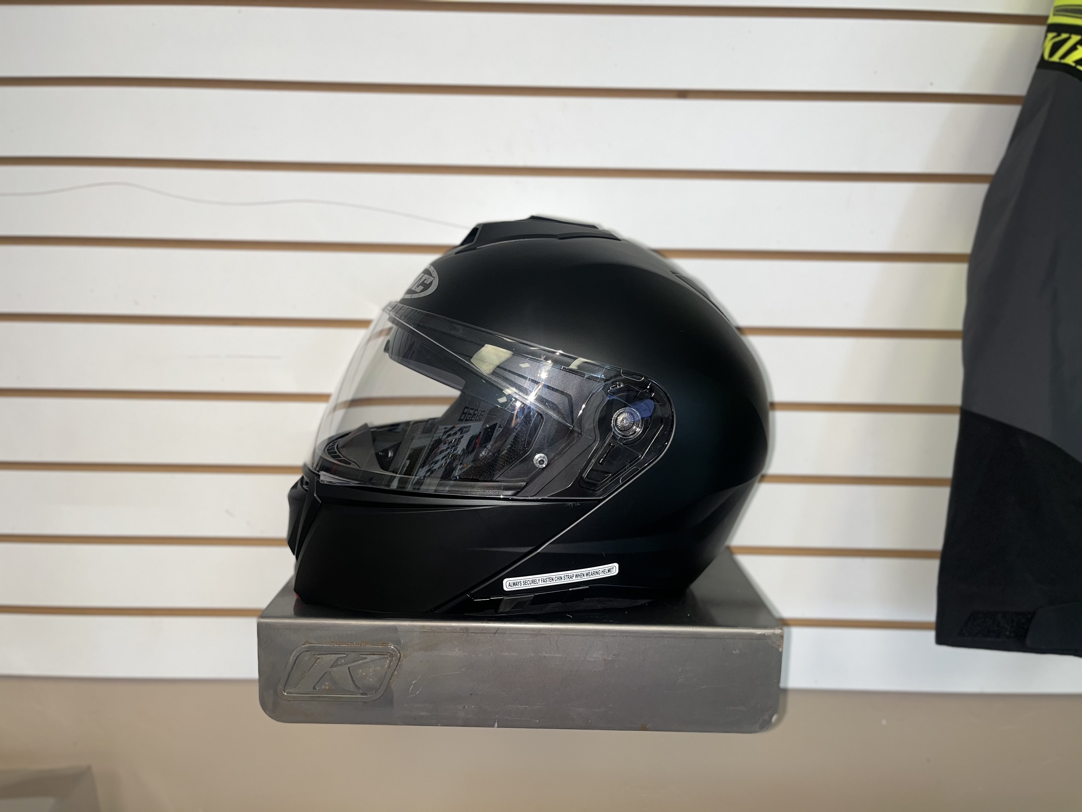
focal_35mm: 26
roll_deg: -0.5
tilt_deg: -8.5
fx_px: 813
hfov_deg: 67.3
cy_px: 406
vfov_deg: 53.1
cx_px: 541
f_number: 1.6
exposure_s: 1/60
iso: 40
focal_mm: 5.1
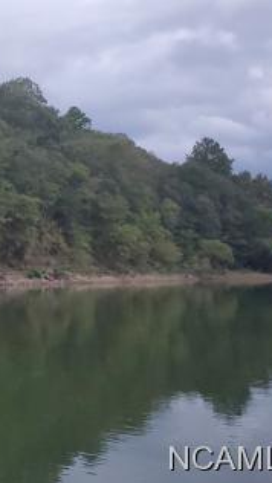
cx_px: -119
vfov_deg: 39.4
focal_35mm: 52
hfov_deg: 20.3
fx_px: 666
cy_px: 160
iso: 320
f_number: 2.4
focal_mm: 4.3
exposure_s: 1/120
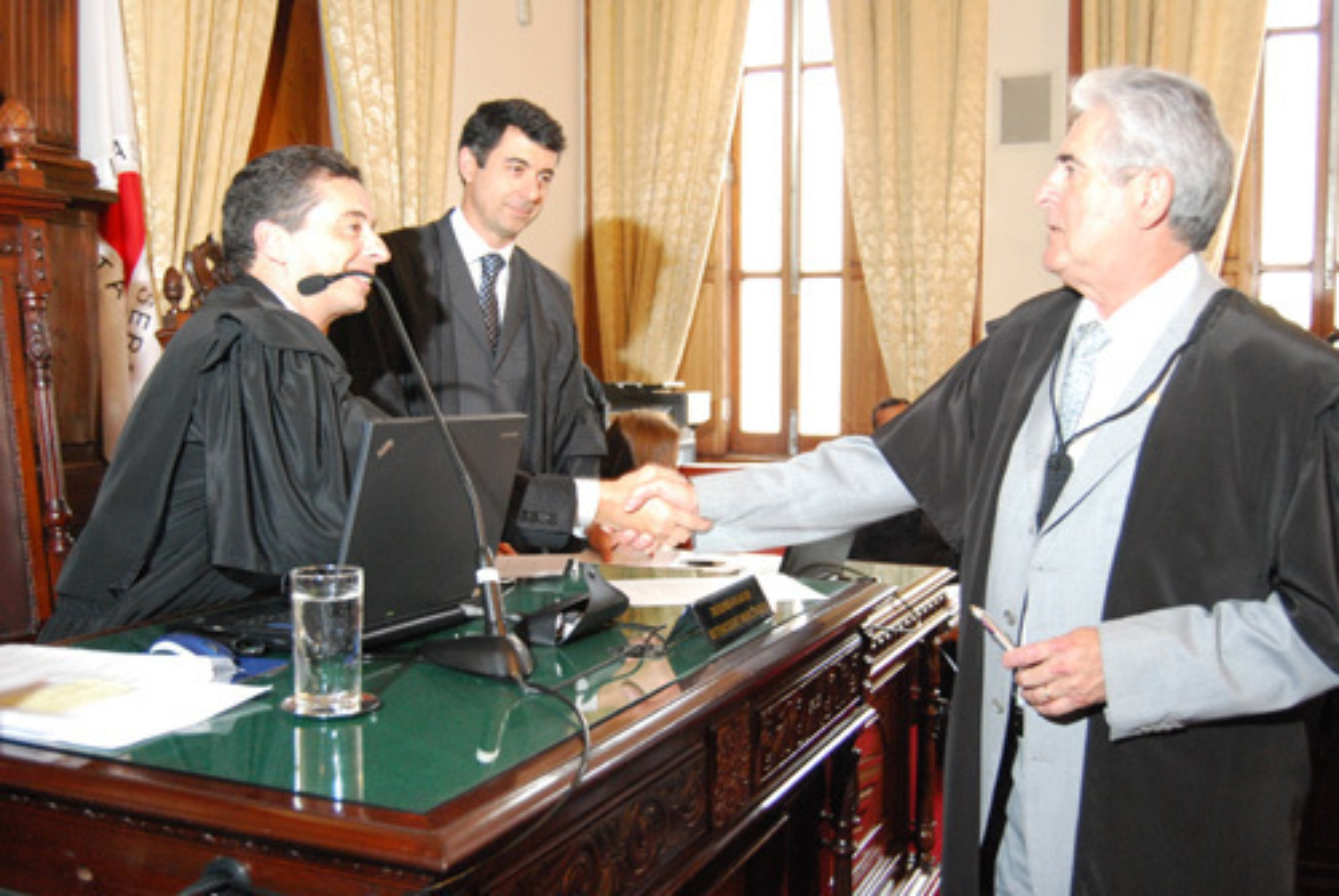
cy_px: 448
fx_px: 1341
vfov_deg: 37.0
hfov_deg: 53.1
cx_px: 670
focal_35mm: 36
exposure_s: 1/40
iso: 1600
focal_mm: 24
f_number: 4
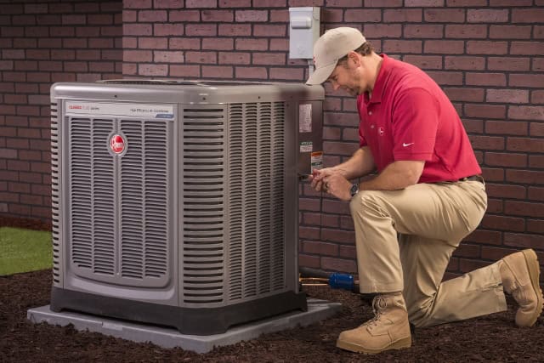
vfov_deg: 16.1
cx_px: 272
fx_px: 1285
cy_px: 182
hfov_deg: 23.9
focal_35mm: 85
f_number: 8
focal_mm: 85
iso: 80
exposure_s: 1/250
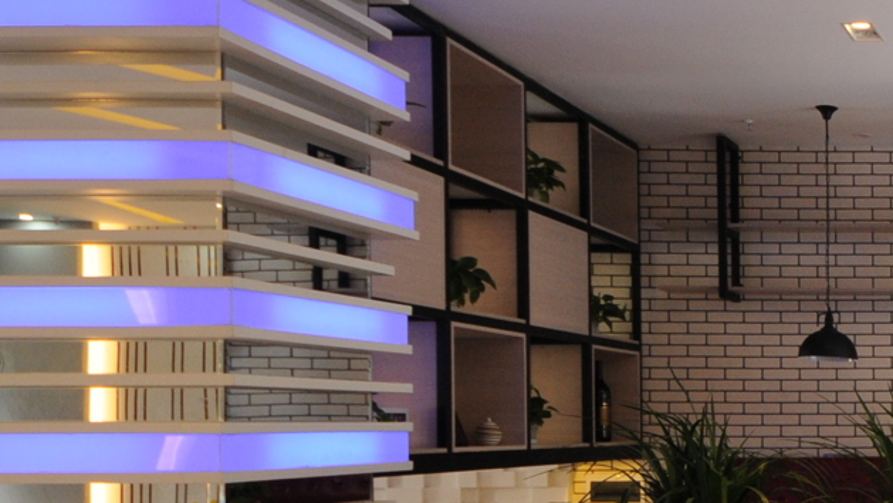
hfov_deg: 32.4
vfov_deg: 23.2
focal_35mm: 51
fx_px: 1202
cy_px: 413
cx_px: 1114
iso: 640
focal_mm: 11.5
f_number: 4.8
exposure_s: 1/50
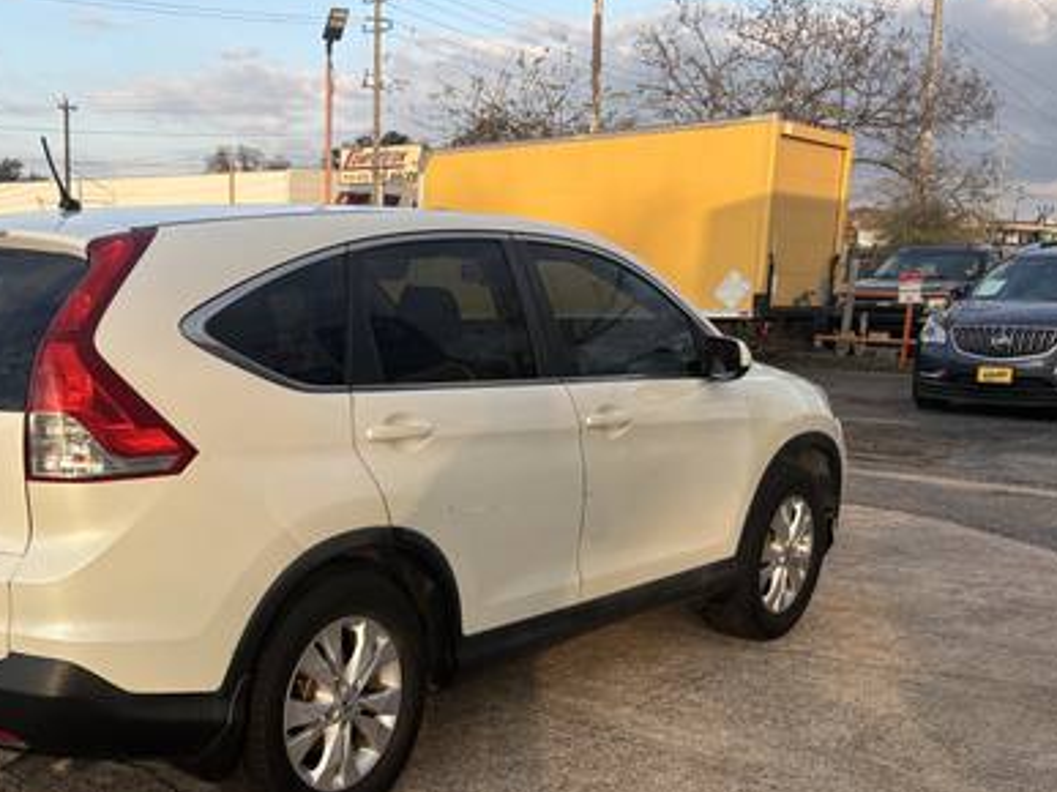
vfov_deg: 33.1
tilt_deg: -13.3
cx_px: 199
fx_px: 1313
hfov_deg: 41.8
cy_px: 571
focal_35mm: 43
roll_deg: -0.7
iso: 50
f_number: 1.6
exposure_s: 1/799
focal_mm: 5.96
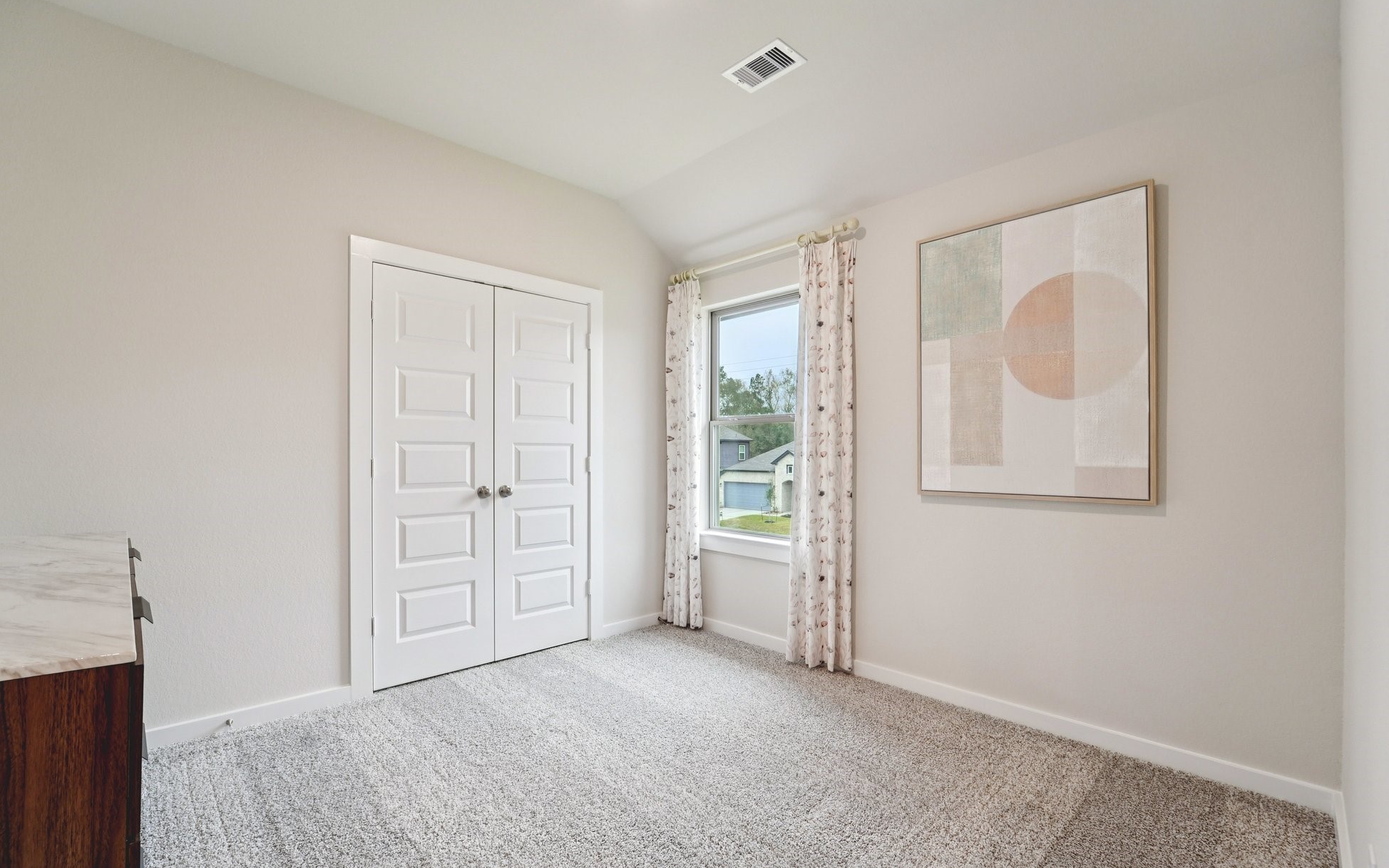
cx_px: 672
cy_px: 449
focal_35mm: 15
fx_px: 568
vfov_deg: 74.8
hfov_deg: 101.4
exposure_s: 1/40
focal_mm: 14
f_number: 8
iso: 500
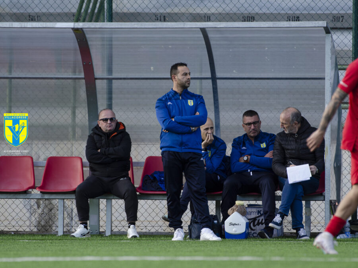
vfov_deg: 2.1
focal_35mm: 720
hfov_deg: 2.8
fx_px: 7443
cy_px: 134
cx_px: 188
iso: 320
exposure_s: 1/800
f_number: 5.6
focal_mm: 440
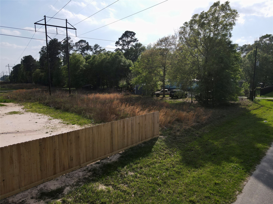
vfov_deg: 56.8
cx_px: 136
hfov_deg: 71.6
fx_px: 189
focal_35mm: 24
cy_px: 102
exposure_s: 1/1250
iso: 100
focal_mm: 4.5
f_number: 2.8
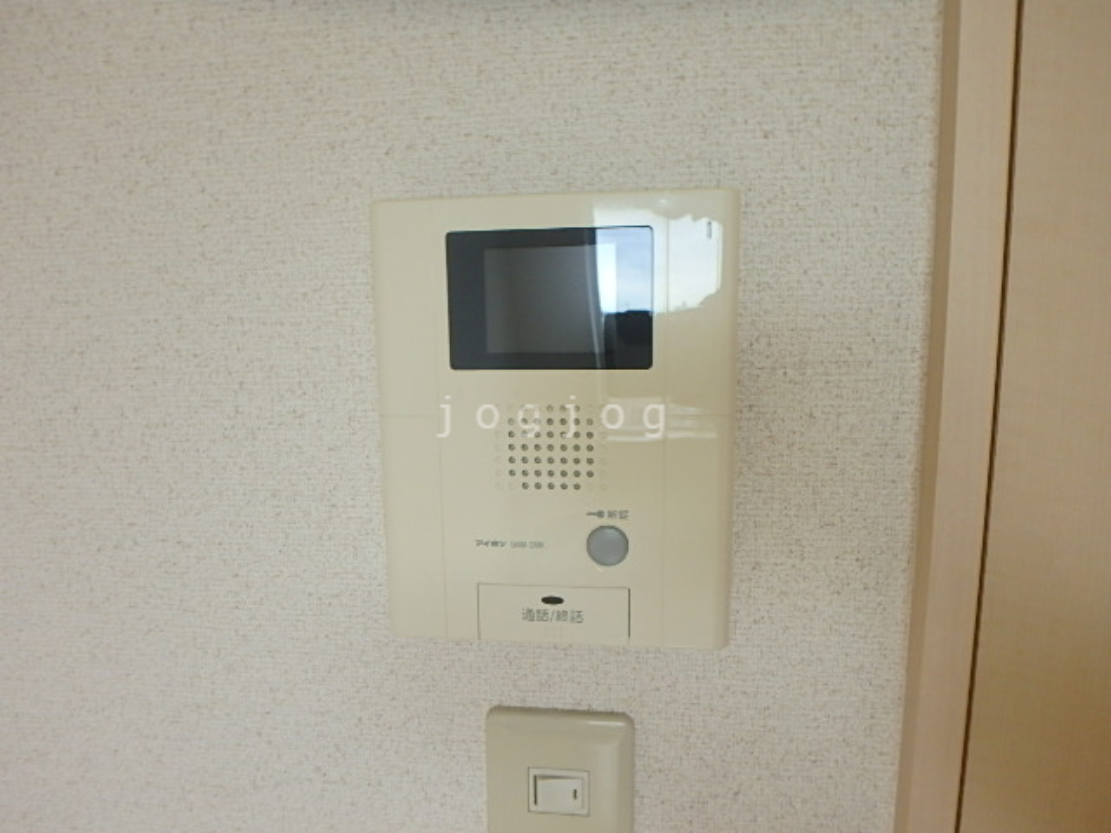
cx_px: 556
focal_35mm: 21
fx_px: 674
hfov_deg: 79.0
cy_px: 416
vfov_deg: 63.4
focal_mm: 3.7
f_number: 3.5
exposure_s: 1/40
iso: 200
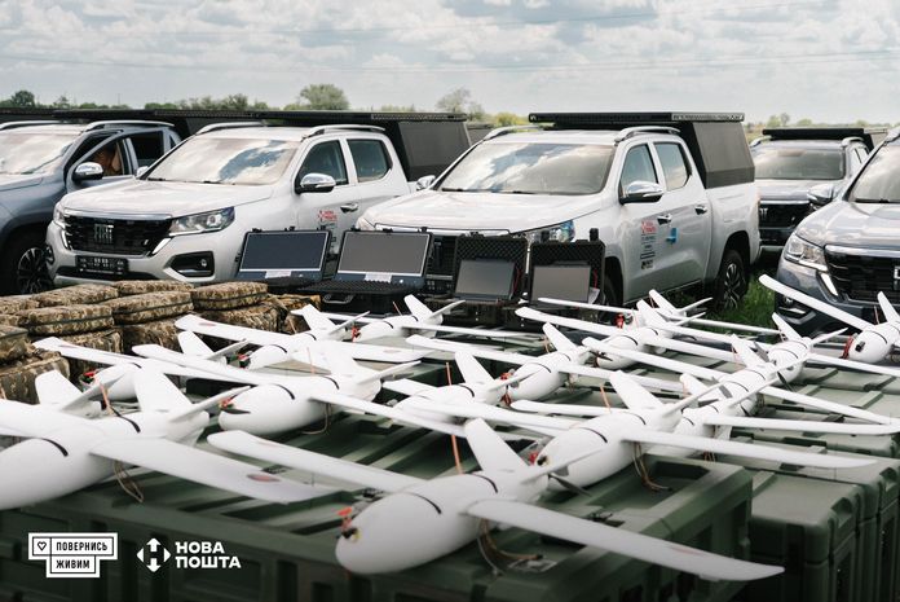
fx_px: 1226
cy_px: 301
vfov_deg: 27.6
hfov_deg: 40.3
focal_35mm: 49
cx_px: 450
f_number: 4
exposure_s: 1/1250
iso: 640
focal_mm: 49
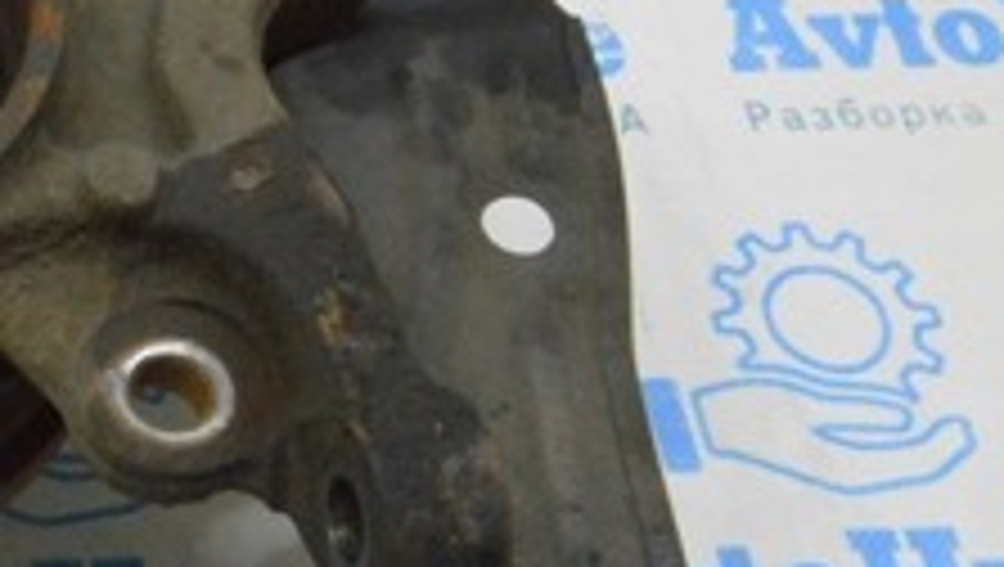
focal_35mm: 99
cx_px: -360
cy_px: 11
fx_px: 2638
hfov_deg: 19.6
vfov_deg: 12.1
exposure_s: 1/20
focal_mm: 22
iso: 6400
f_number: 20
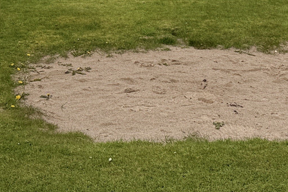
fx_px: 792
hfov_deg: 20.5
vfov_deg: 12.8
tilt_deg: -1.1
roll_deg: +0.1
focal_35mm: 99
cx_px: 89
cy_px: -129
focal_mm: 6.76
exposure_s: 1/5319
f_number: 1.78
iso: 80
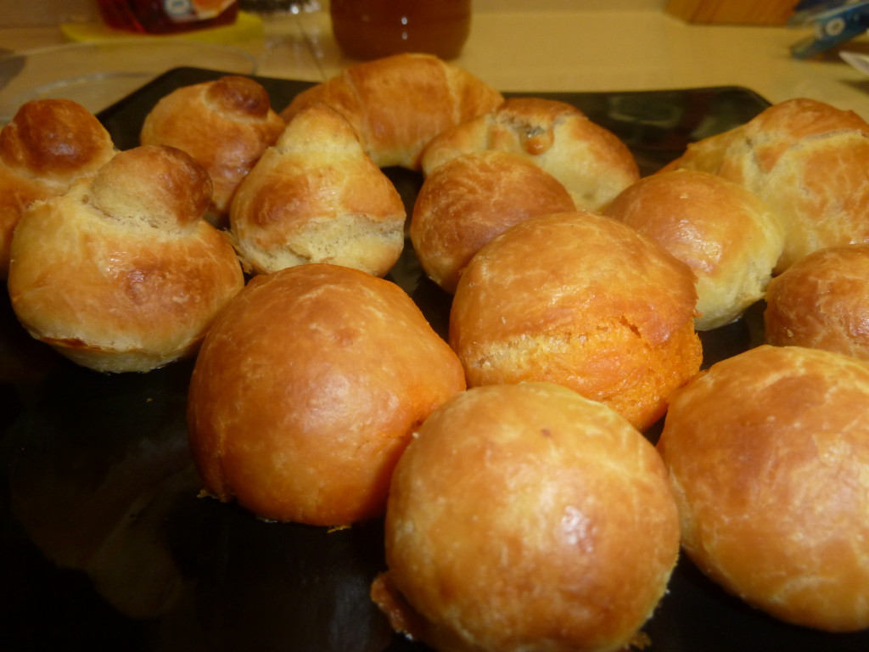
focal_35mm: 25
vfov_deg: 54.9
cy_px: 326
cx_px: 434
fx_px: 628
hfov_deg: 69.4
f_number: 3.3
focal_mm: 4.1
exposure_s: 1/30
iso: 200
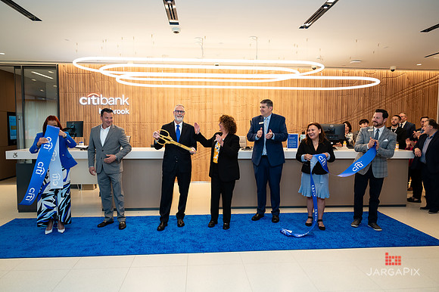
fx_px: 307
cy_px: 146
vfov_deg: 50.8
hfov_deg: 71.1
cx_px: 220
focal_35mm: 25
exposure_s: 1/200
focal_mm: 25
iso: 500
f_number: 3.5
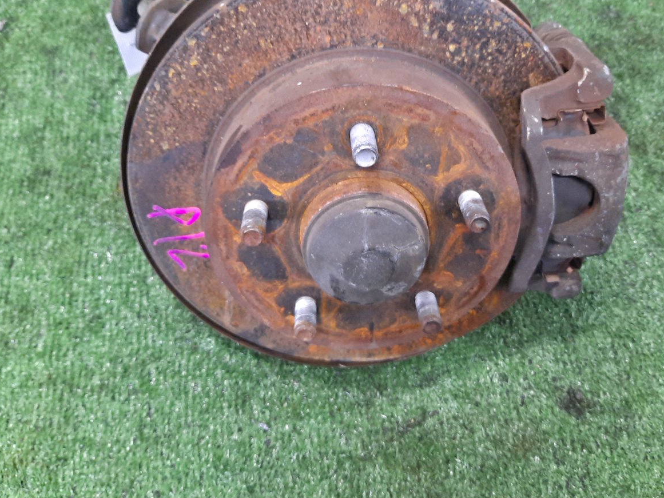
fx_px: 595
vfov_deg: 45.2
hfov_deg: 58.3
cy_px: 196
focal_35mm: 31
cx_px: 359
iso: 357
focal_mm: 4.6
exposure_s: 1/25
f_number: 2
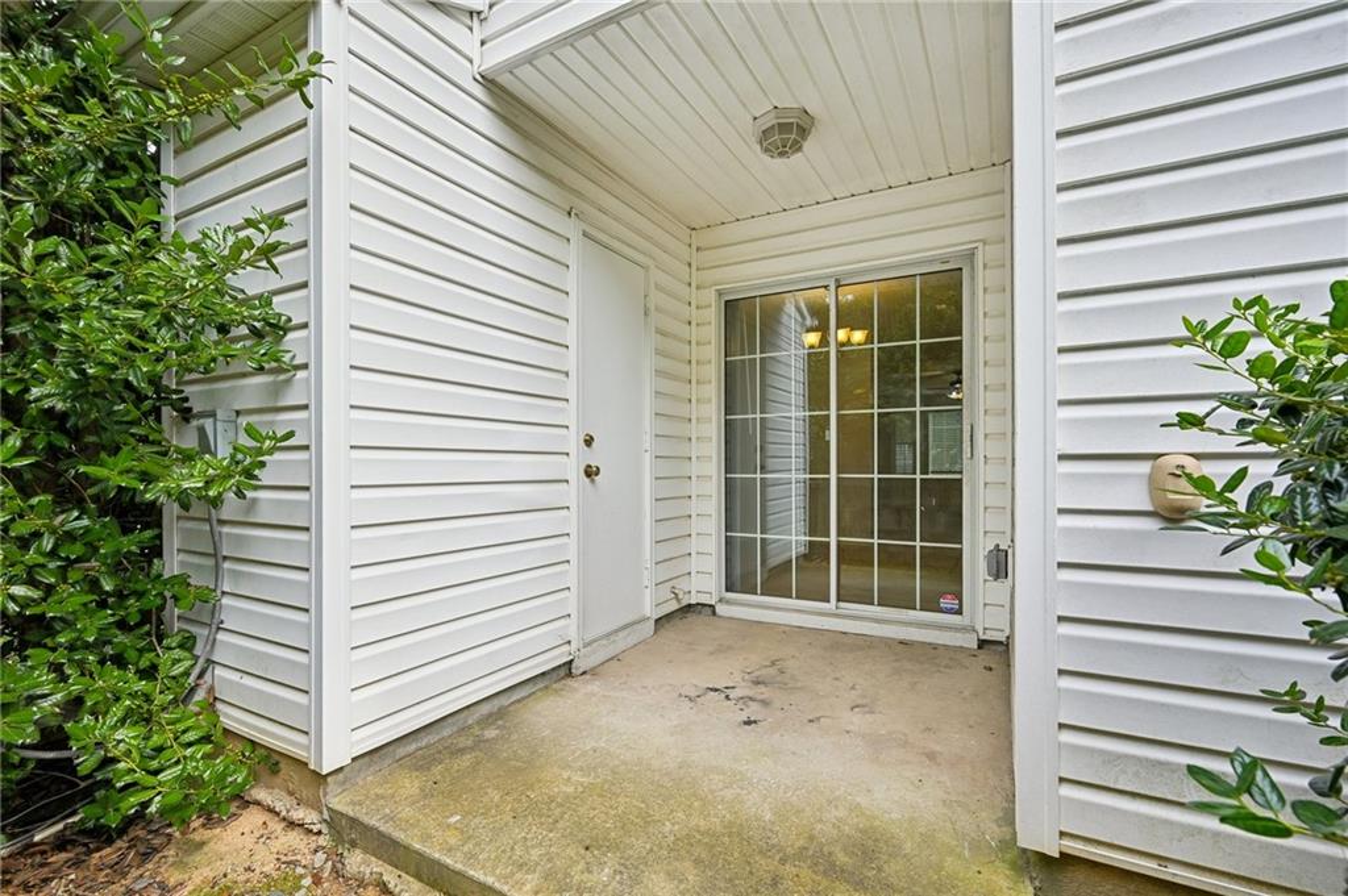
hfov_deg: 96.8
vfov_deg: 73.7
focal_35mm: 16
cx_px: 674
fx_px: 599
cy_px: 448
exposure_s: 1/125
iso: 100
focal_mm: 16
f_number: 8
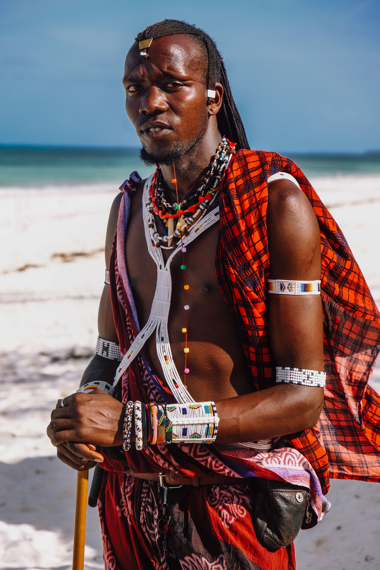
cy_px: 285
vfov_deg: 24.5
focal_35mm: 83
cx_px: 190
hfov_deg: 16.5
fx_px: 1314
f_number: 4
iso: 160
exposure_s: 1/800
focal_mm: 55
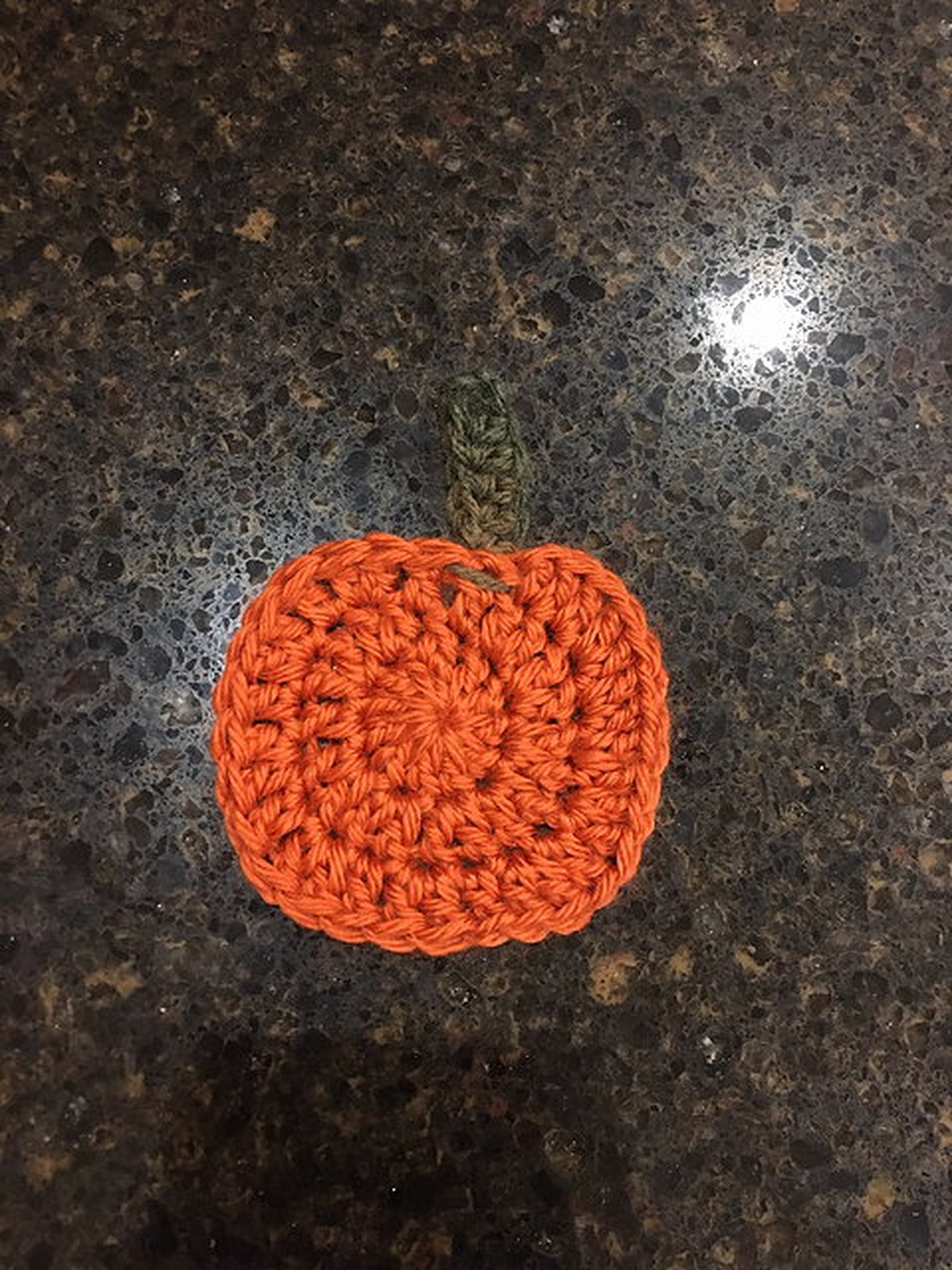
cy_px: 635
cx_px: 476
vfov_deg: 61.7
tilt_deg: -78.7
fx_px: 1063
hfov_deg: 48.2
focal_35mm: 29
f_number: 2.2
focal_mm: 4.15
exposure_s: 1/30
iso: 200
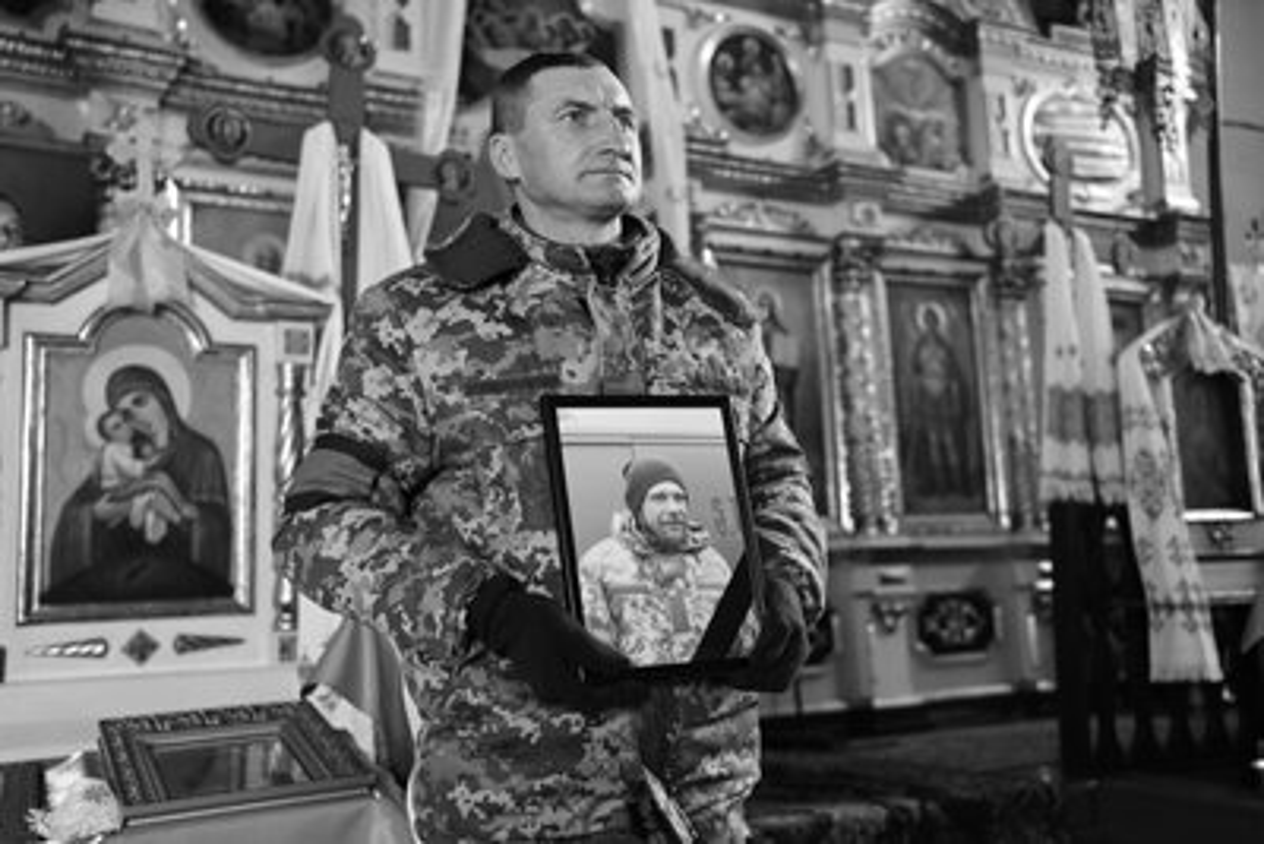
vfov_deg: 37.9
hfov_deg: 54.4
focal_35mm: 35
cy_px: 422
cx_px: 632
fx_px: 1229
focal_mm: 35
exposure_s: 1/160
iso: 1100
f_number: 2.5
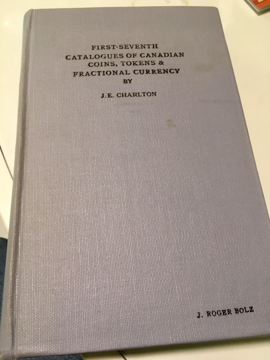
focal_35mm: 29
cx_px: 135
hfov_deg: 48.2
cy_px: 180
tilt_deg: -68.3
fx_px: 302
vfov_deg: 61.7
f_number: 2.2
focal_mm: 4.15
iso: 80
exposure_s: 1/30
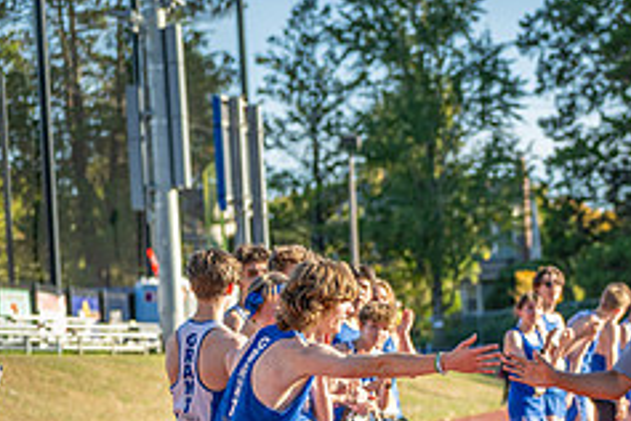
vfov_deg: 8.0
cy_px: 481
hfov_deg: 11.8
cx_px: 716
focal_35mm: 171
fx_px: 2997
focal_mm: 70
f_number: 2.8
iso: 200
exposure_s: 1/1000
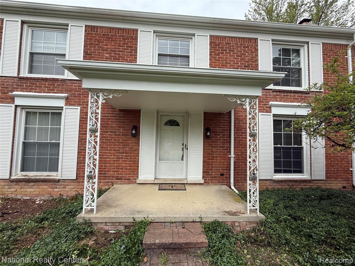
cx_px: 178
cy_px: 133
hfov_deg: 102.1
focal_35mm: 14
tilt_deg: +3.0
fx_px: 144
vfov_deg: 85.7
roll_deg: -1.7
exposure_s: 1/664
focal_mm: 2.22
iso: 50
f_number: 2.2
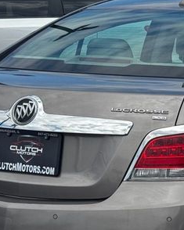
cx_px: 235
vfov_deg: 11.8
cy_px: 132
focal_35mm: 163
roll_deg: -1.9
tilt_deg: -7.5
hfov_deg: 9.3
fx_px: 1110
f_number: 1.78
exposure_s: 1/2833
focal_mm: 6.76
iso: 64
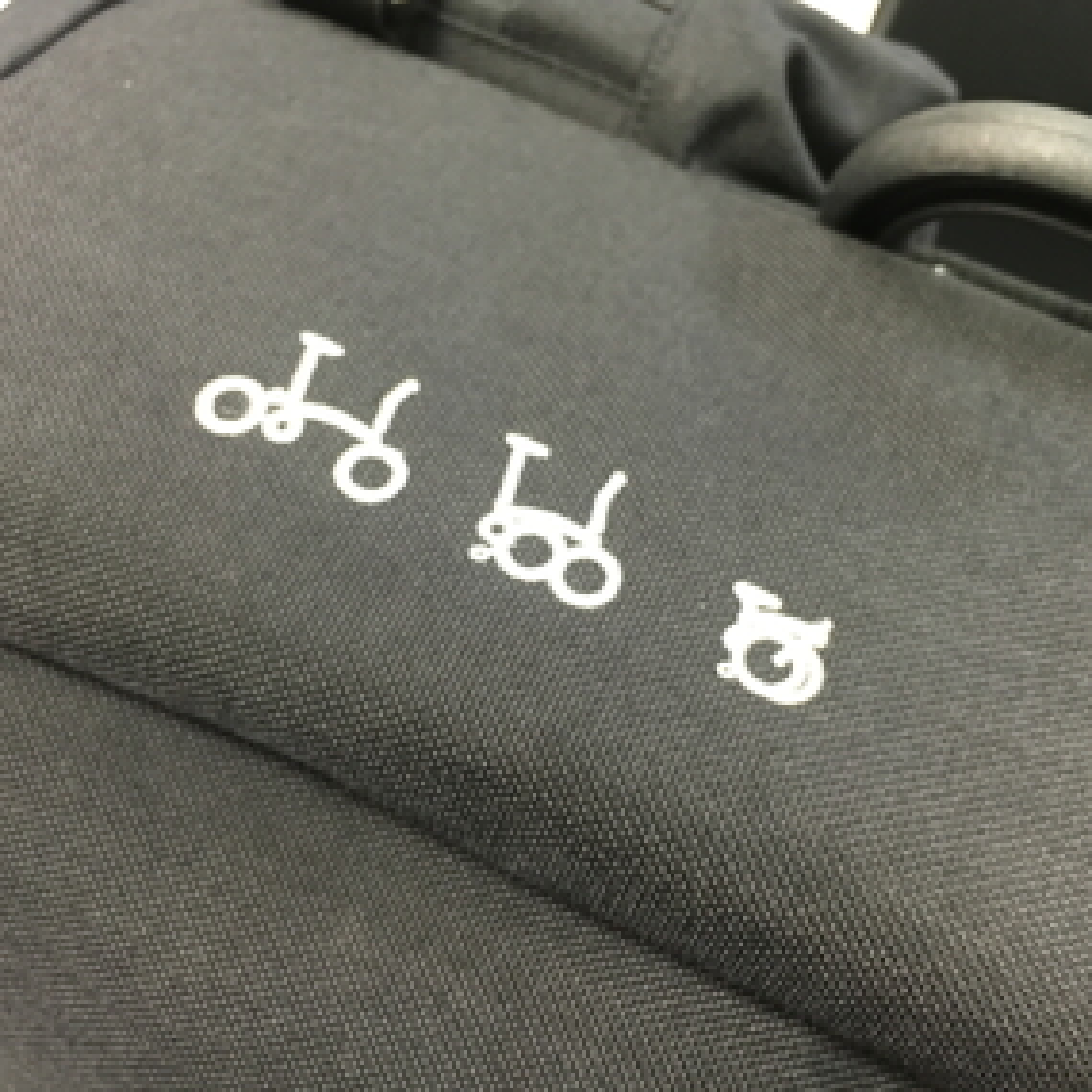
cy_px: 544
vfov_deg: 46.0
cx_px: 544
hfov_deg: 46.0
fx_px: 1285
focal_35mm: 36
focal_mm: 4.15
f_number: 2.2
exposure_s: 1/17
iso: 200
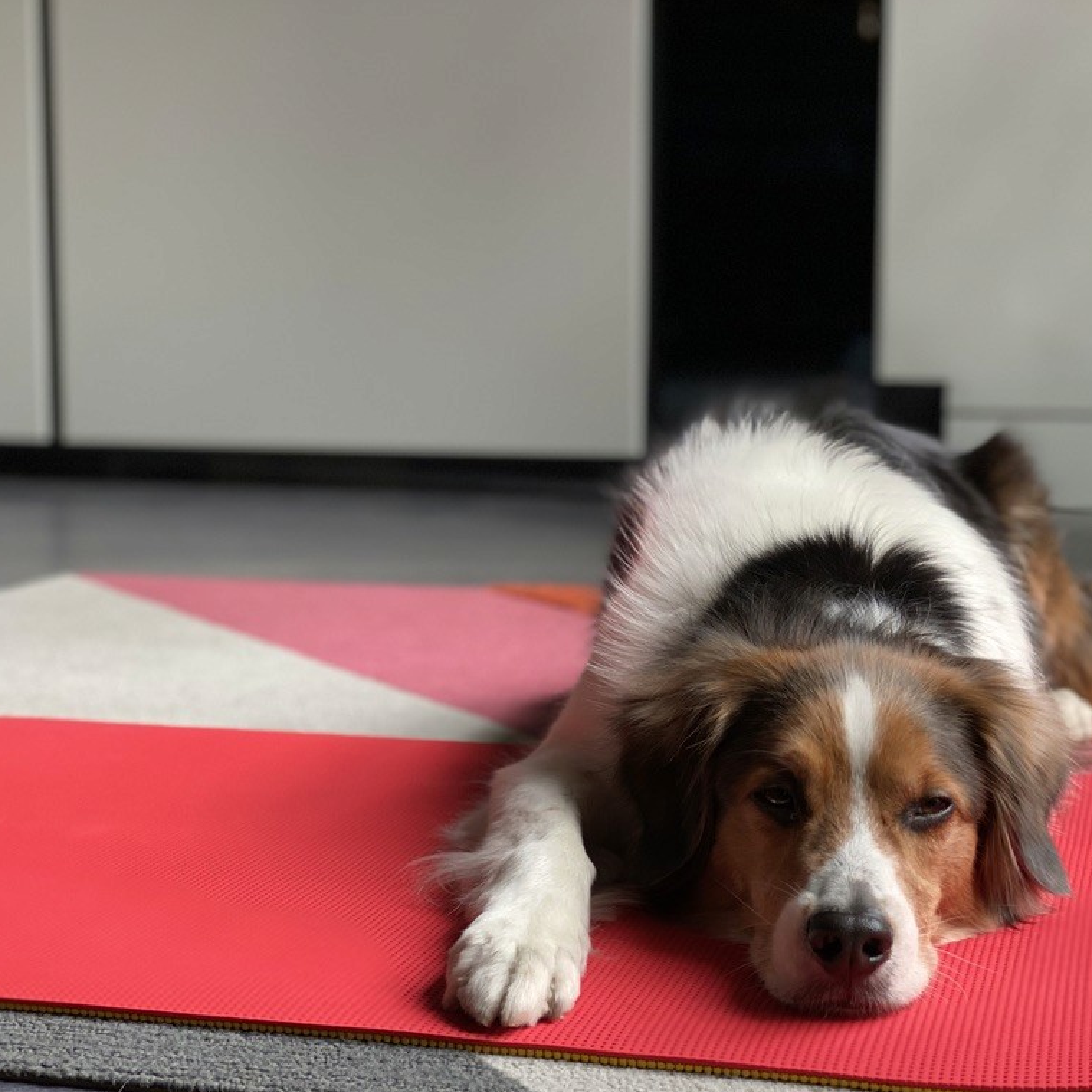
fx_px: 2213
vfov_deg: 27.7
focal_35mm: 62
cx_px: 583
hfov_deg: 27.7
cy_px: 544
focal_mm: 6
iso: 100
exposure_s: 1/122
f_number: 2
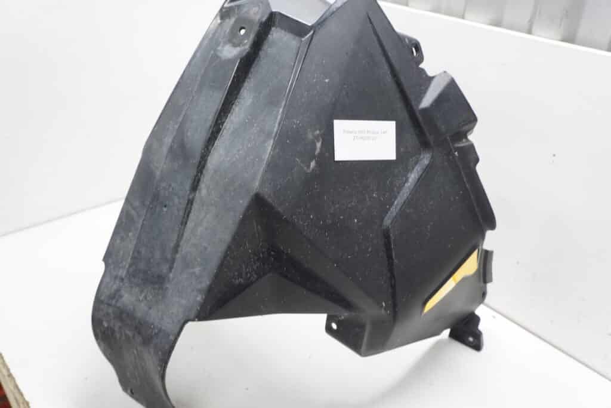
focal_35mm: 30
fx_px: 509
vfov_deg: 43.6
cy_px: 204
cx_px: 306
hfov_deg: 61.9
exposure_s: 1/60
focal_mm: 20
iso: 1000
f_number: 5.6
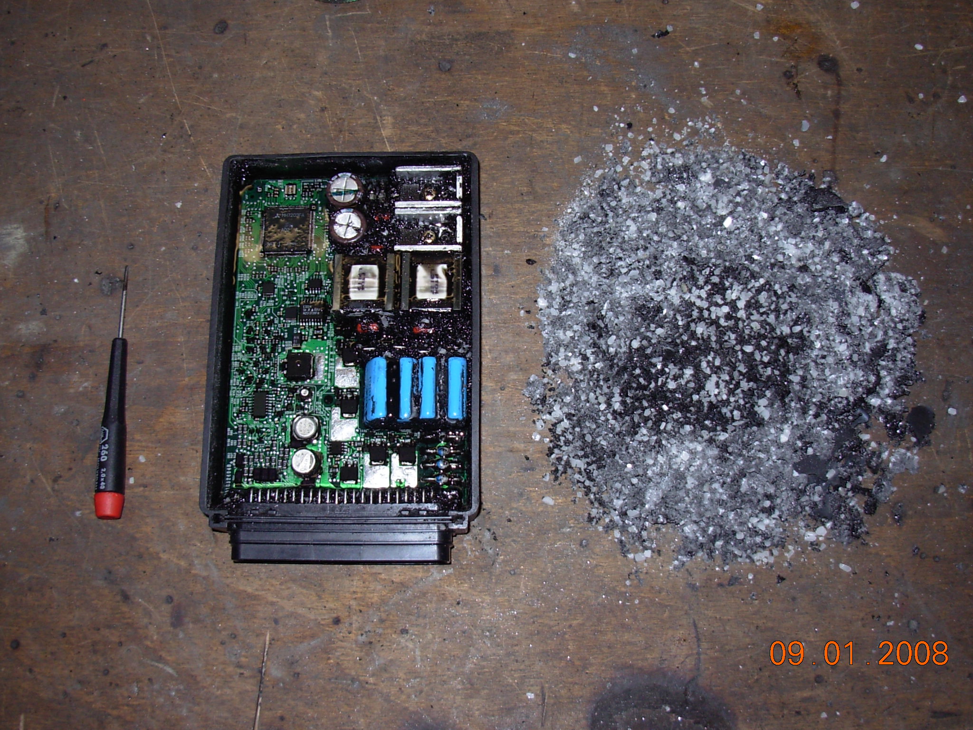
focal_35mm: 38
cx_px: 486
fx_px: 1068
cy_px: 365
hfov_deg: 49.0
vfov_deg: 37.7
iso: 50
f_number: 2.9
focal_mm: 6.3
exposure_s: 1/32
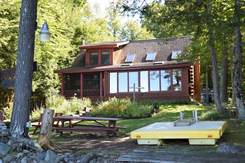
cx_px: 122
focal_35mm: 51
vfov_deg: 26.5
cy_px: 82
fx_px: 347
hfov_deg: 38.9
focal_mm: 34
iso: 400
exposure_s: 1/200
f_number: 7.1
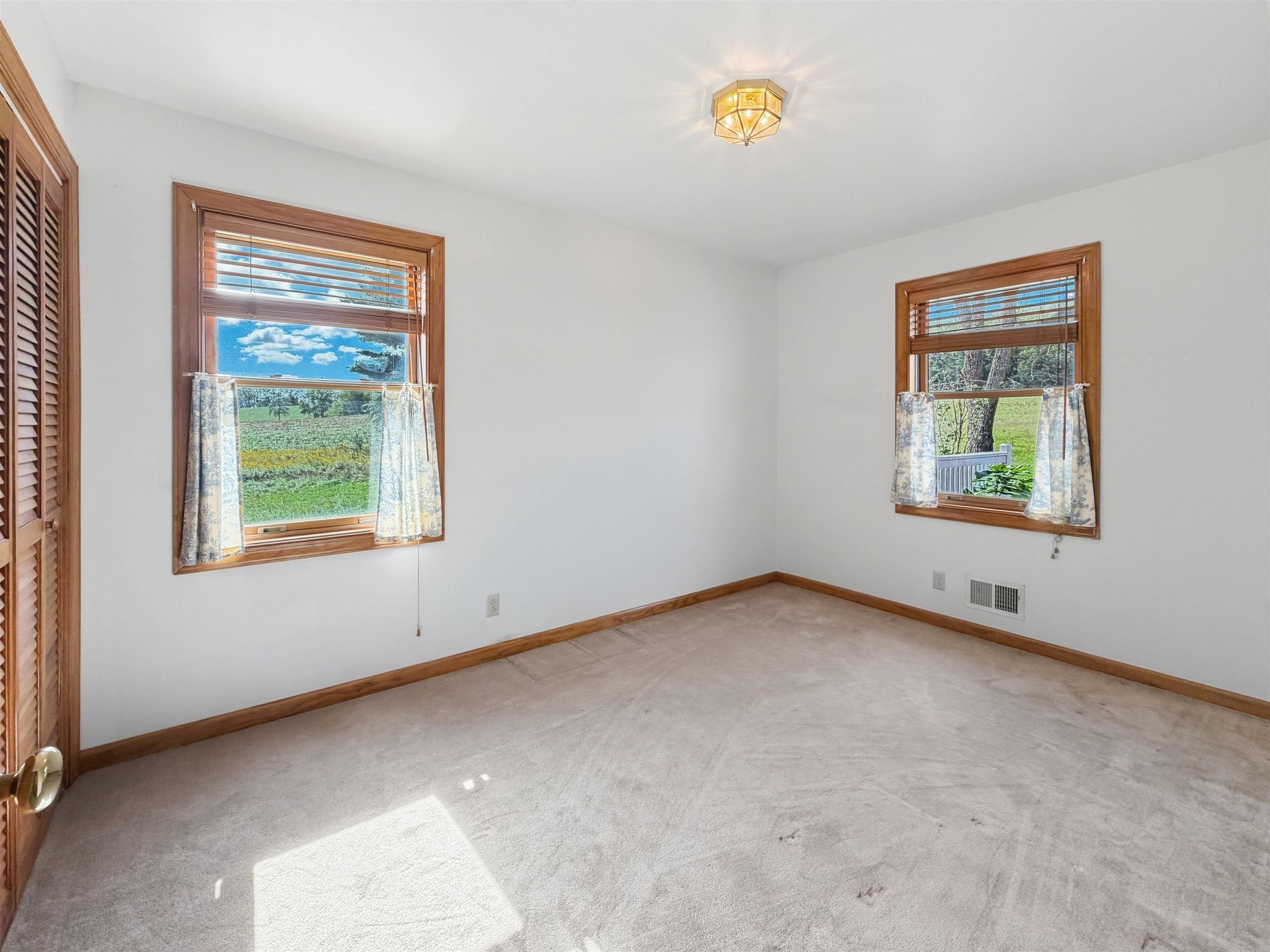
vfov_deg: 85.7
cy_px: 476
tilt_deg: -5.8
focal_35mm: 14
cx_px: 635
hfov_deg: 102.1
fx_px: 514
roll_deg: -0.6
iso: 80
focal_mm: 2.2
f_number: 2.2
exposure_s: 1/120
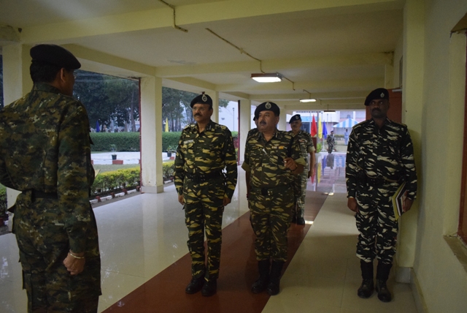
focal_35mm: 27
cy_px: 156
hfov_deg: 67.3
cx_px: 234
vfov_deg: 48.0
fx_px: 351
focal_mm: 18
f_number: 3.5
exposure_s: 1/60
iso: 5000
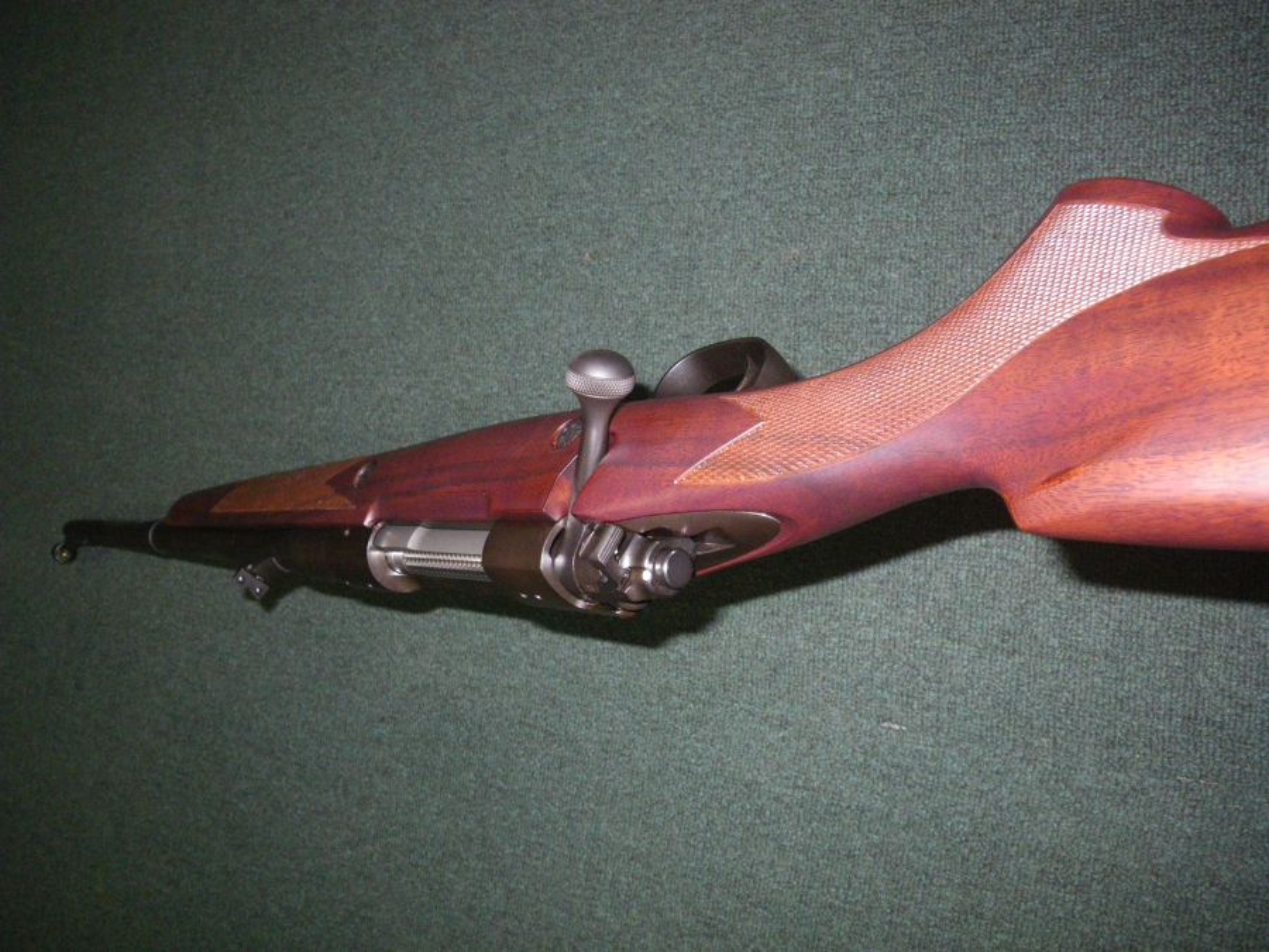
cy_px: 476
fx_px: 1026
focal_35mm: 28
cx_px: 634
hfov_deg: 63.4
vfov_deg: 49.7
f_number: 4.2
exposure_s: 1/50
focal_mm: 5
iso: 400
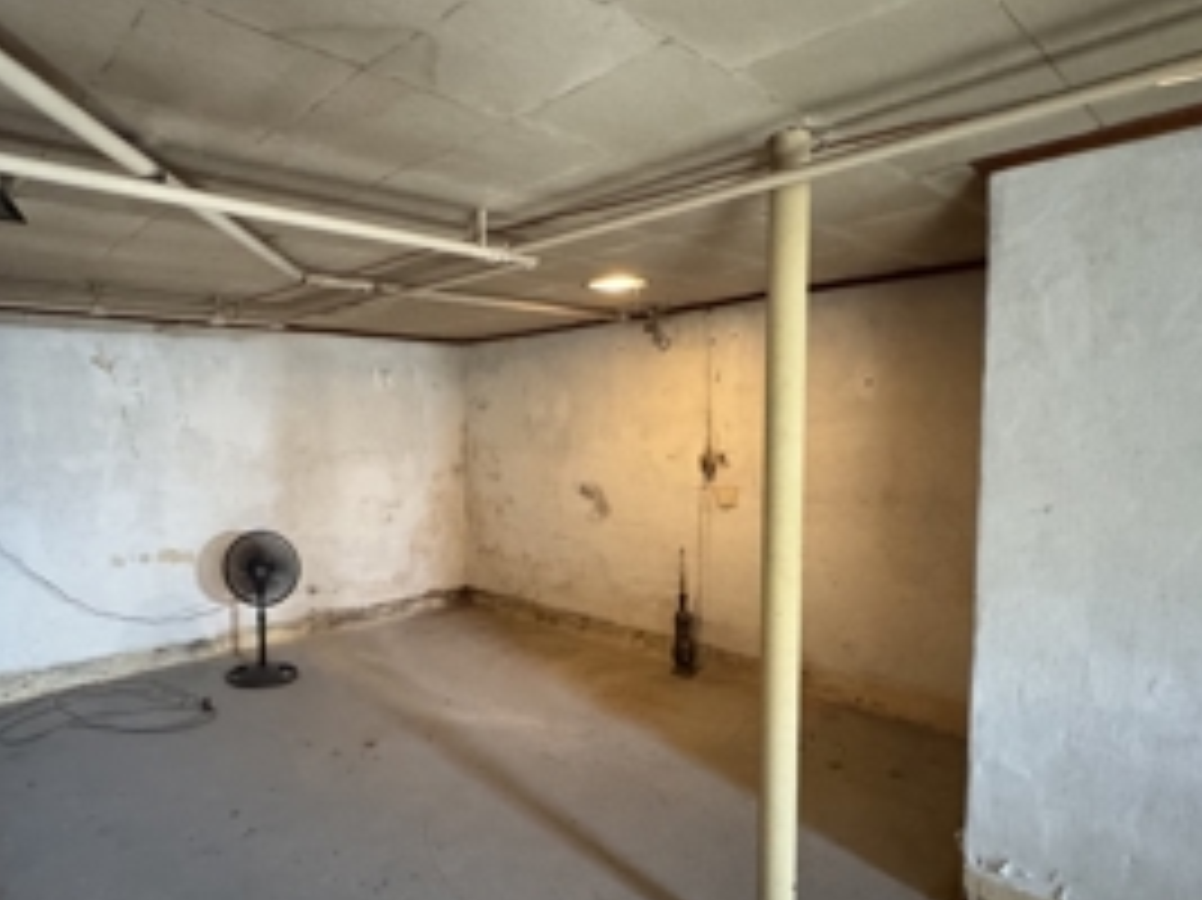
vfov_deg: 63.3
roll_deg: +0.8
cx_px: 405
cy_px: 482
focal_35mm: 21
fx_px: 729
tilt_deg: -2.9
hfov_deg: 76.6
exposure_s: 1/40
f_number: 2.2
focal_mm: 2.22
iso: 1000
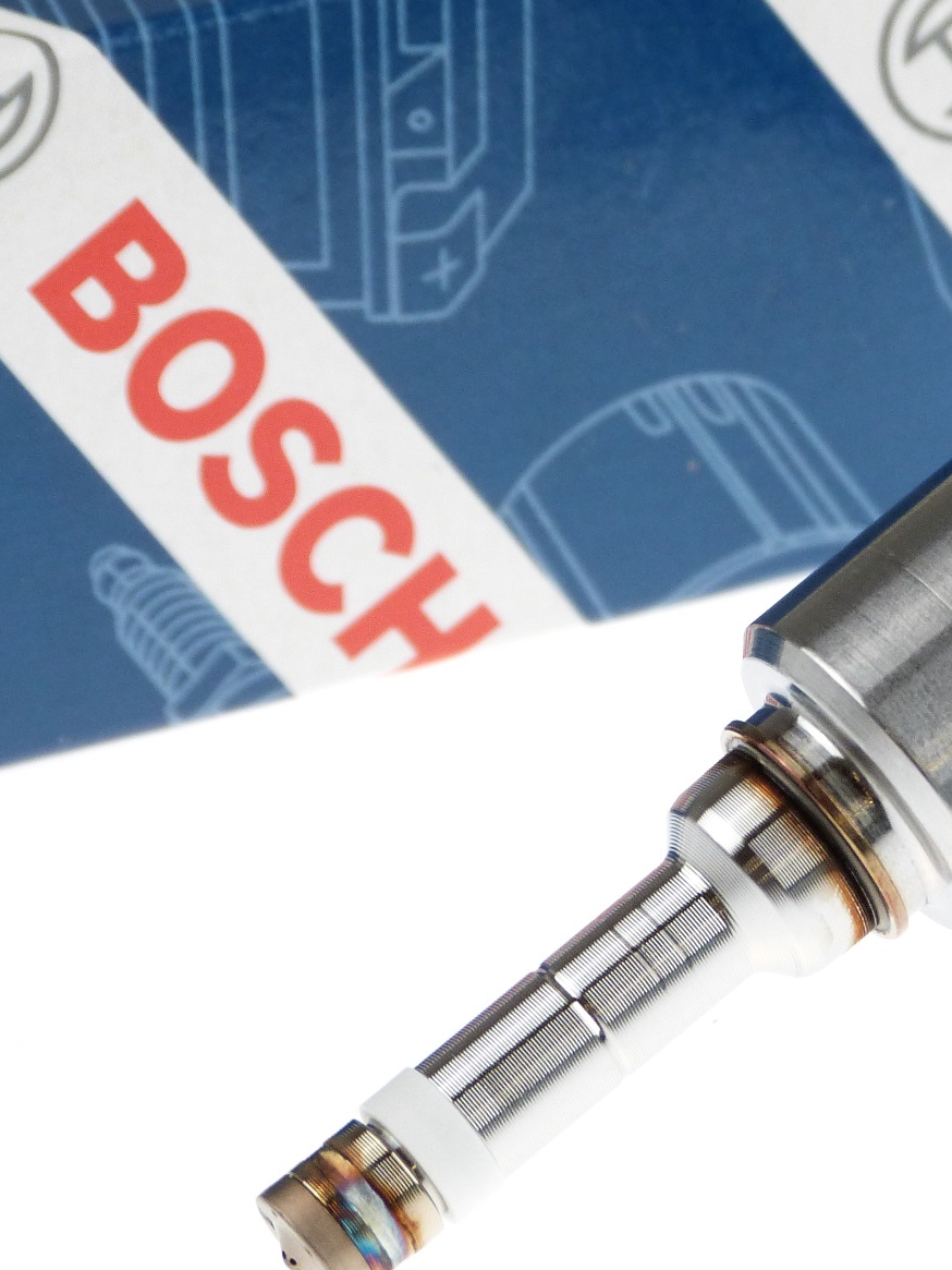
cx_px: 1035
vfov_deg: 7.4
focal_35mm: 266
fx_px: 9752
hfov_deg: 5.6
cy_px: 740
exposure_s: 1/200
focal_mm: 27.9
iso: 200
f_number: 3.7
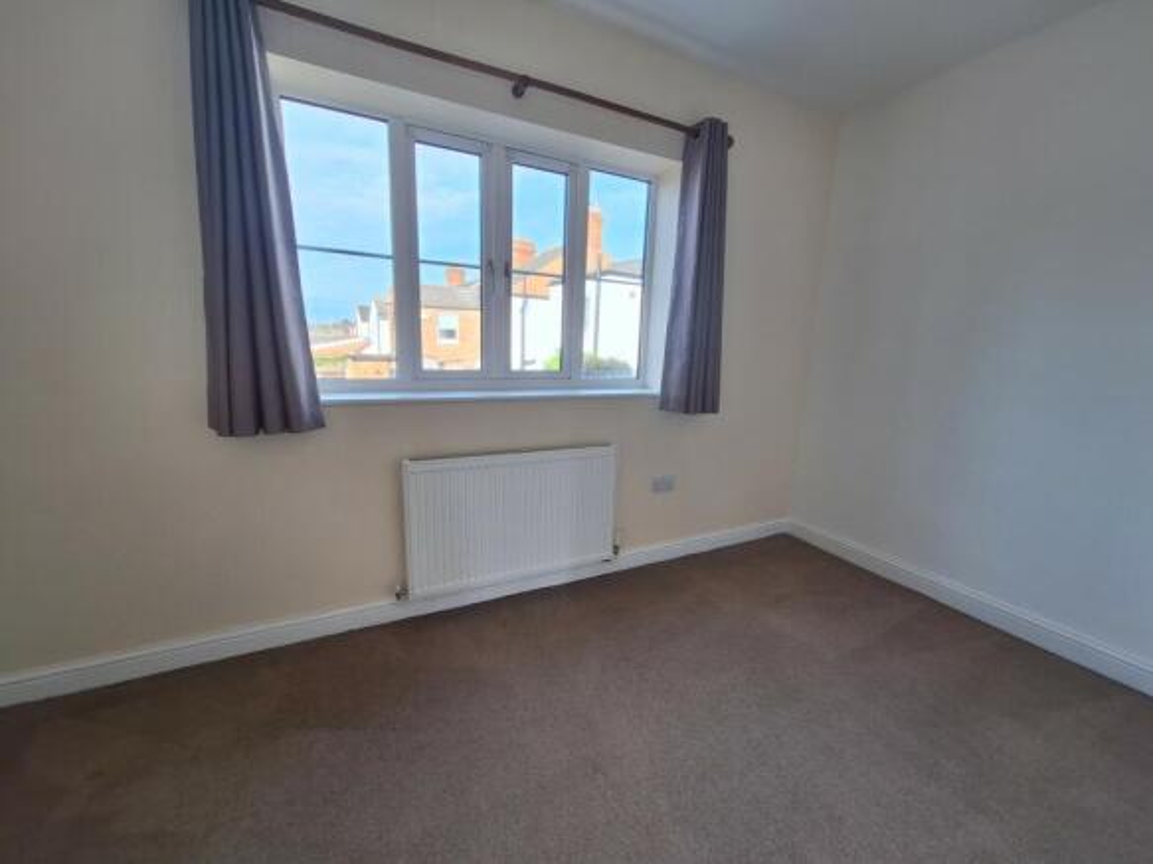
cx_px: 576
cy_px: 432
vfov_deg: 89.9
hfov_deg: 106.2
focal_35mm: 13
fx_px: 433
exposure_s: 1/109
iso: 40
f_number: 2.2
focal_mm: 1.74
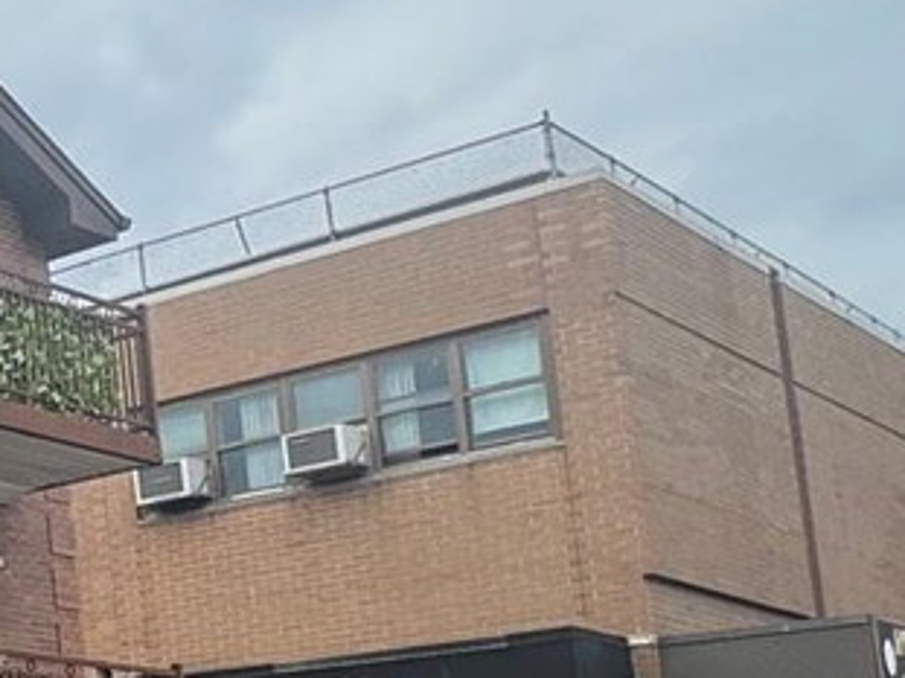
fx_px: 1882
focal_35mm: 72
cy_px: 704
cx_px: -957
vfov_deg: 19.7
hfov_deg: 17.7
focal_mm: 2.22
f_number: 2.2
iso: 40
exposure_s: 1/430
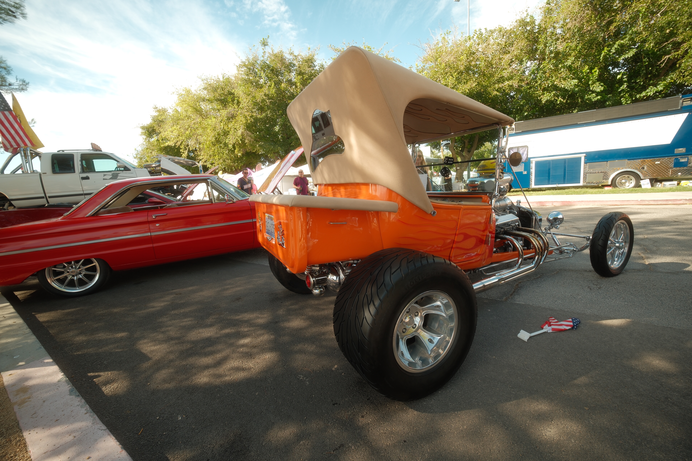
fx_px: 269
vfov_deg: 81.2
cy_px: 230
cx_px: 346
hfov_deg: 104.3
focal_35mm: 14
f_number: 5.6
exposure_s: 1/75
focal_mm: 9
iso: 125
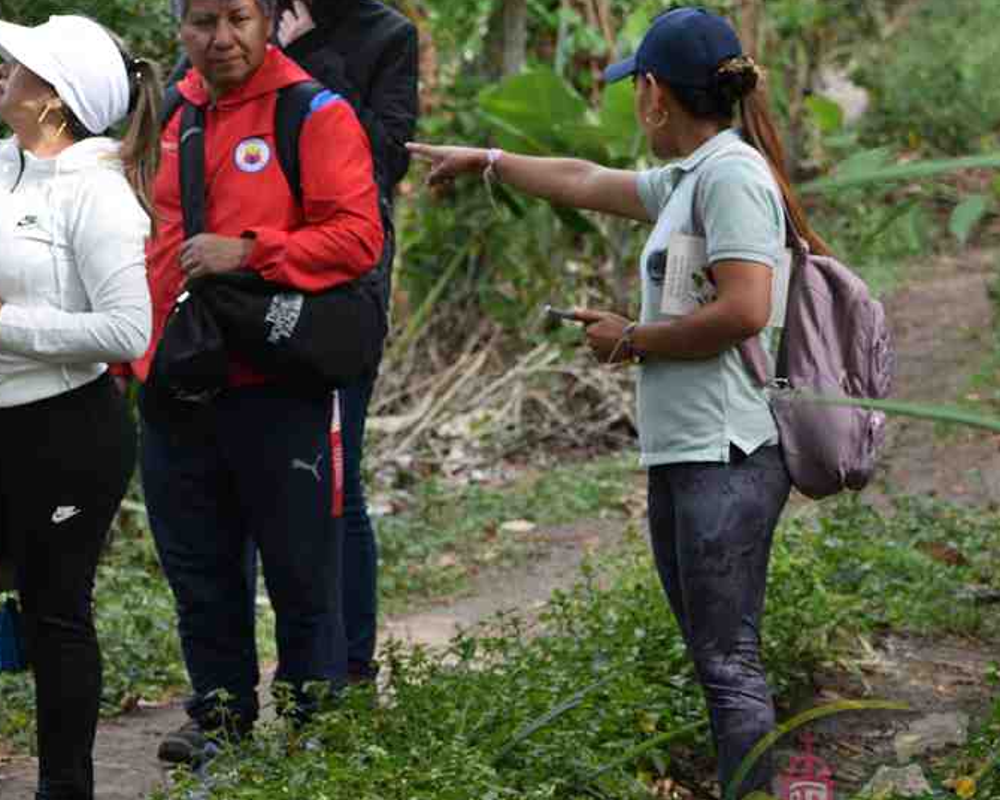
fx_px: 8557
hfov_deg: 6.7
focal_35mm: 289
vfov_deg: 5.4
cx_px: 112
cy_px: 440
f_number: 5
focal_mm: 85
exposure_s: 1/400
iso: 400
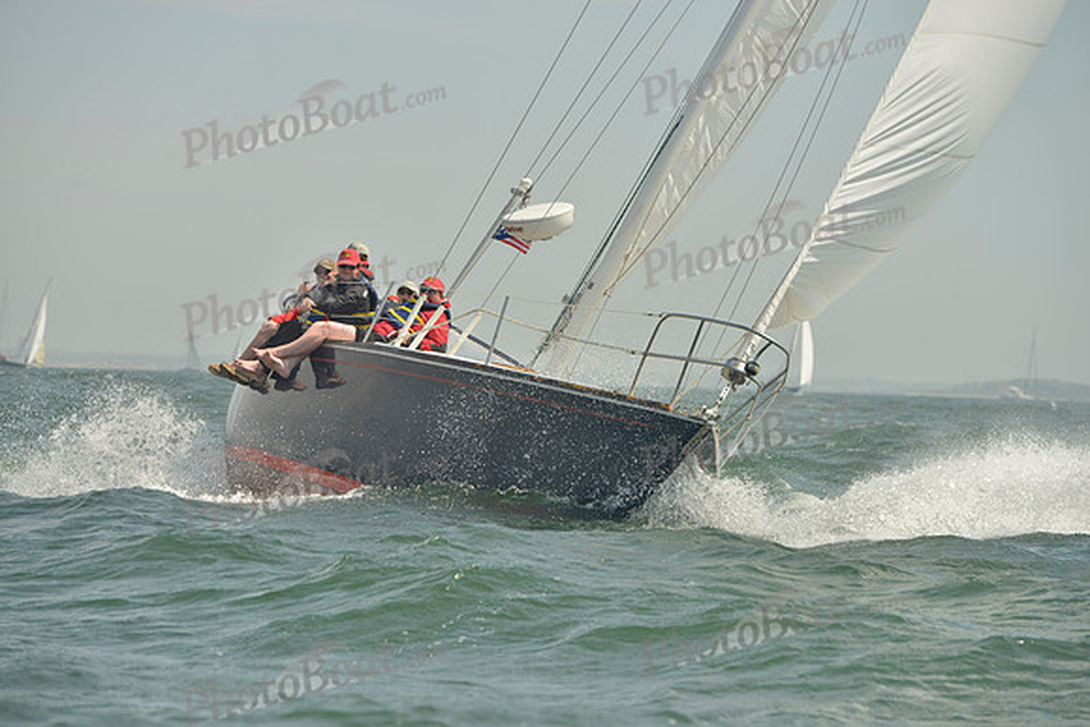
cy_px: 364
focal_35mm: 160
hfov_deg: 12.8
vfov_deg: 8.6
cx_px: 545
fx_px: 4845
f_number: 7.1
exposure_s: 1/1250
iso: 200
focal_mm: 160
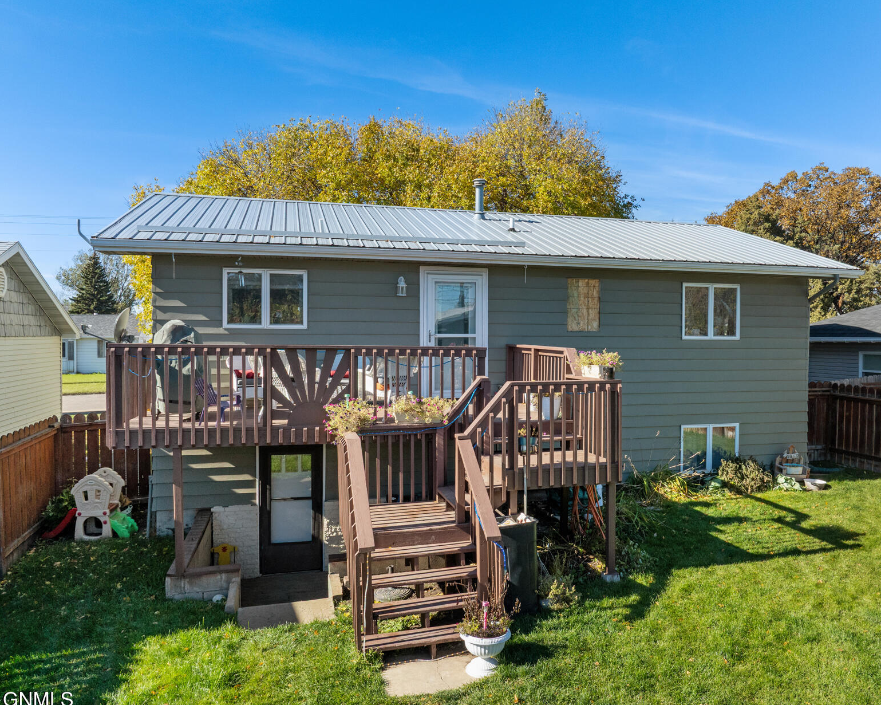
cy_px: 366
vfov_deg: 54.9
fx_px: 678
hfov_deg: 65.8
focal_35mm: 26
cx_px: 489
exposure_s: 1/500
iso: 200
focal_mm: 12.29
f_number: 6.3
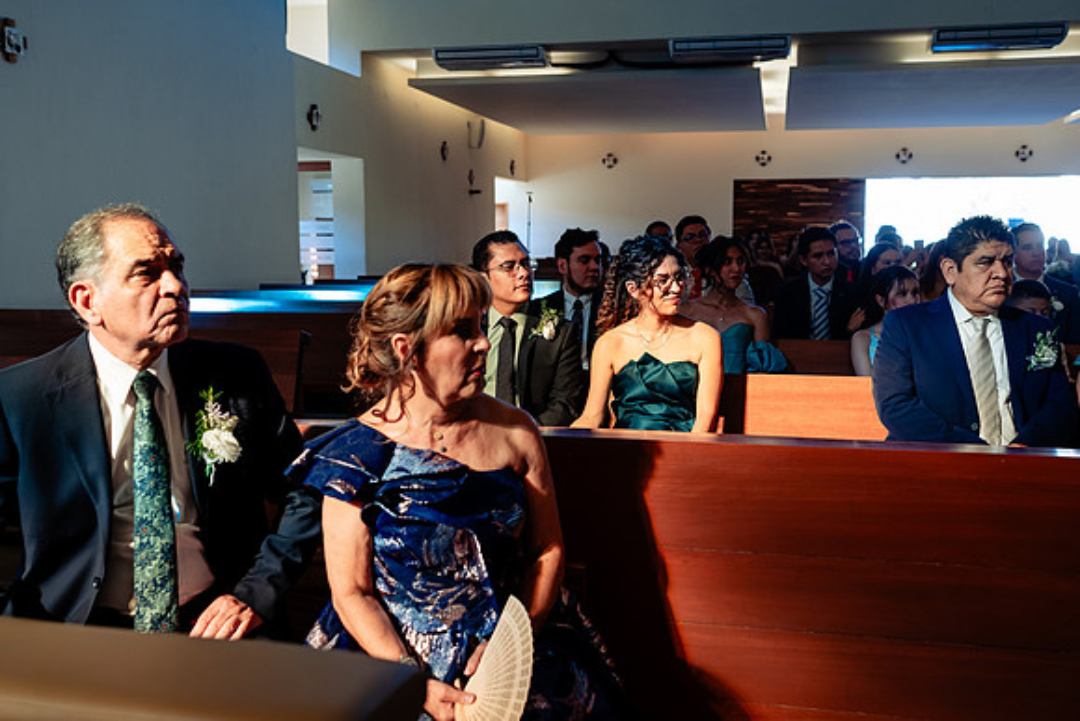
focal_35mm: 36
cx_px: 540
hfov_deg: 53.5
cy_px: 360
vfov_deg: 37.2
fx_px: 1072
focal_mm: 35
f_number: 4.5
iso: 400
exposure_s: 1/125
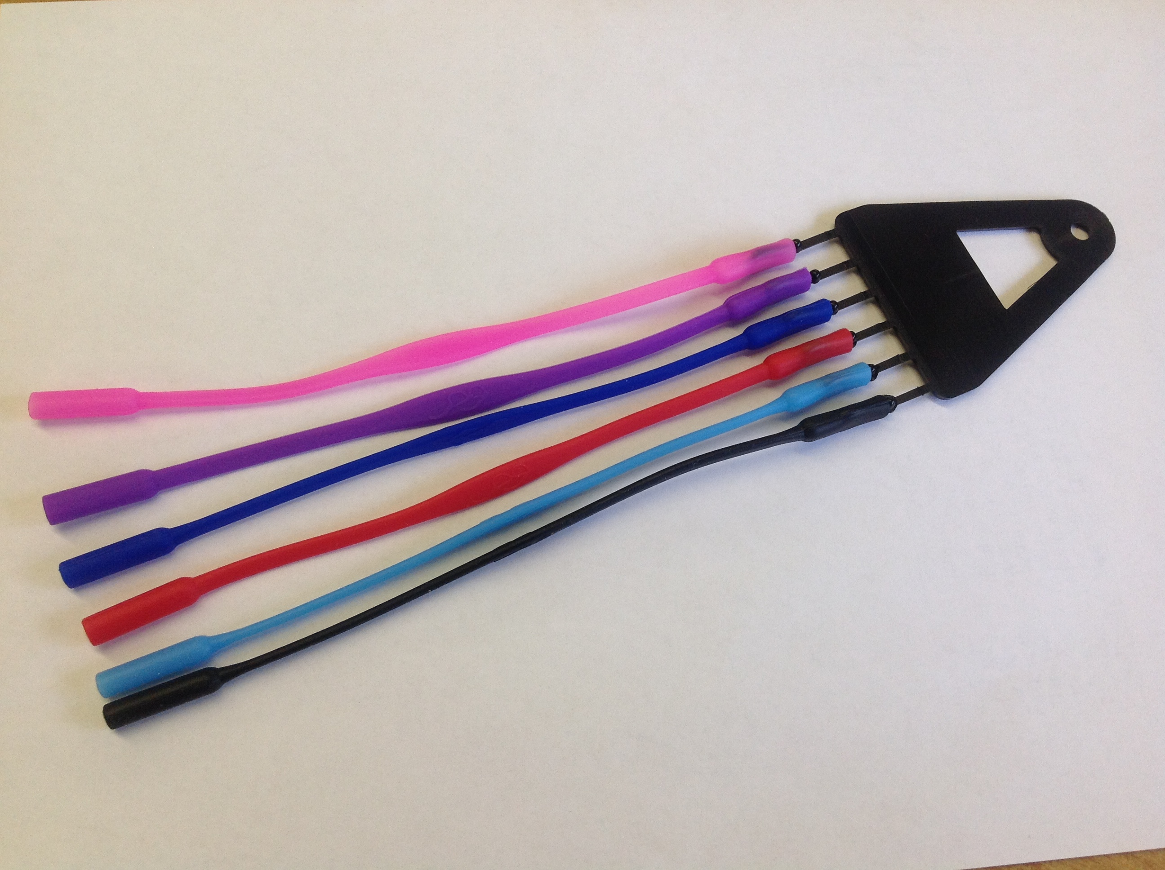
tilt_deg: -68.2
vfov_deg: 40.6
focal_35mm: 35
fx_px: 1176
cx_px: 582
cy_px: 435
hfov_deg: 52.7
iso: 64
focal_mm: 4.28
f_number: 2.4
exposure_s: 1/50
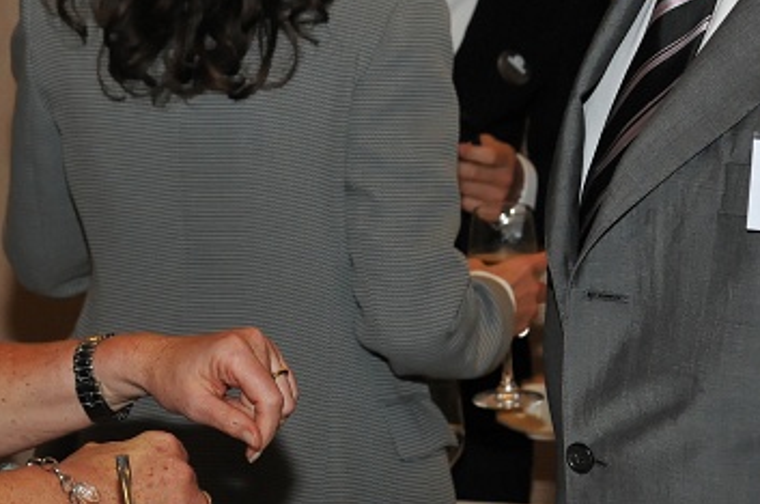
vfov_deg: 8.1
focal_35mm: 169
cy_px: 0
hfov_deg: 12.2
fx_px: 3561
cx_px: 309
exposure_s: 1/60
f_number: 5.6
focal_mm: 44
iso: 400
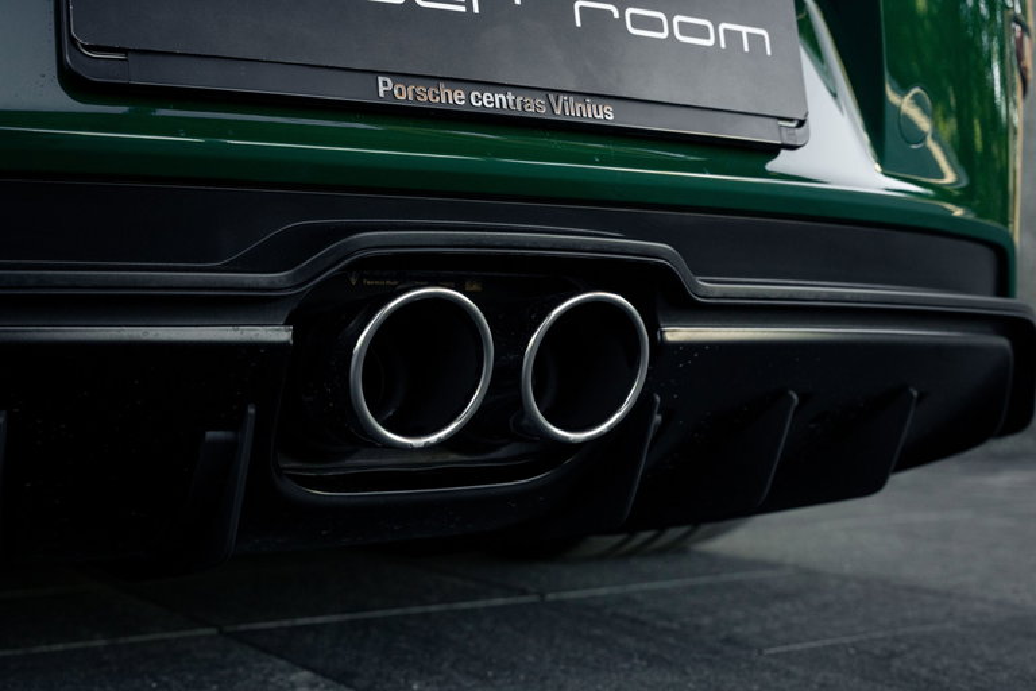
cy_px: 346
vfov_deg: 27.1
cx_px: 518
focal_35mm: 50
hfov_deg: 39.7
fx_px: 1435
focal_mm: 47.2
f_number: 5
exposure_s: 1/250
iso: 1600
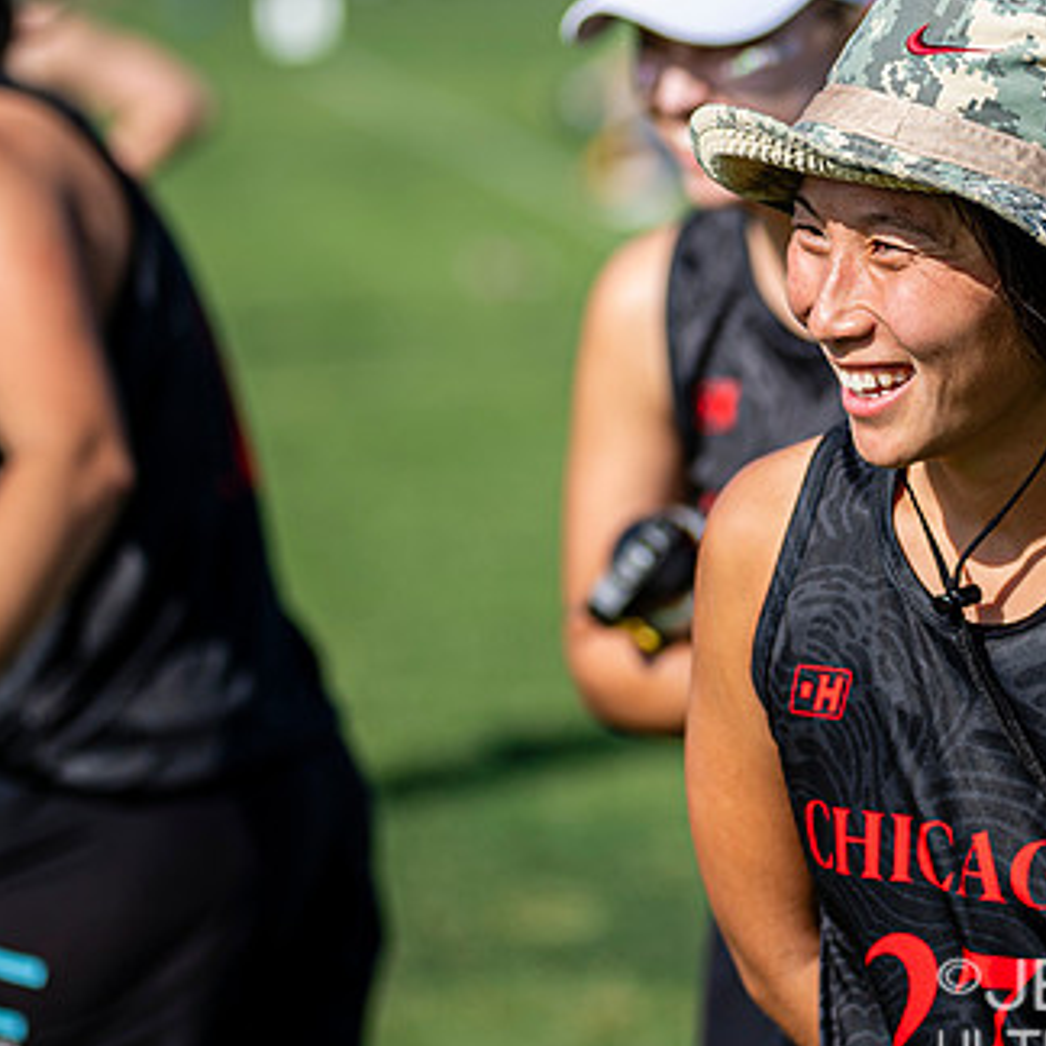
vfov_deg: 7.6
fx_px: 7829
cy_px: 334
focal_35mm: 229
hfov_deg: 7.6
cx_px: 961
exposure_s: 1/1600
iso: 100
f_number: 3.2
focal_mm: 120
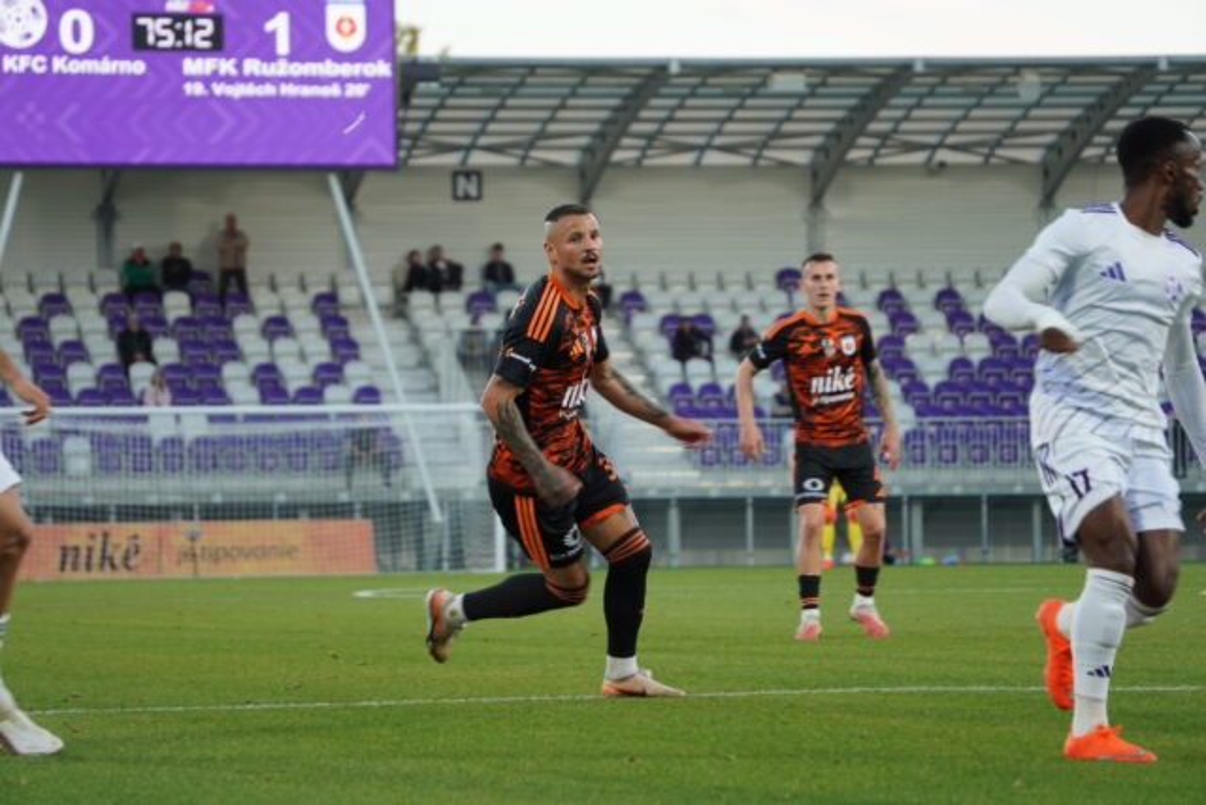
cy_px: 402
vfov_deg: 6.2
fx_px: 7388
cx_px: 603
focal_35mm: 220
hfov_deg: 9.3
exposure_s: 1/200
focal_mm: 147
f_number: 5.6
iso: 400
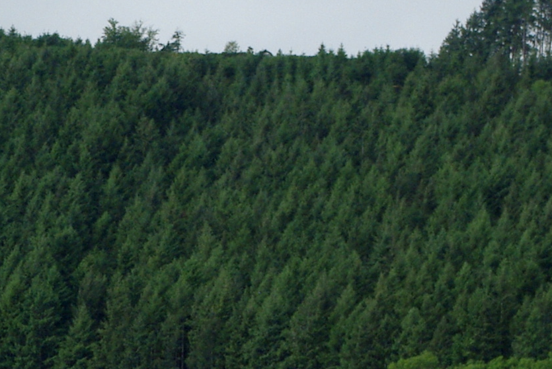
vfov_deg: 4.1
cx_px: -637
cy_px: 614
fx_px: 5128
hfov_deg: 6.0
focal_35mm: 334
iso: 400
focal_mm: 47.5
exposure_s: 1/180
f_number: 11
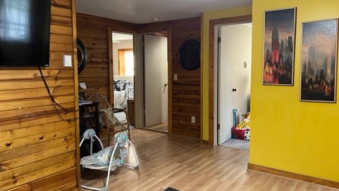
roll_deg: +0.0
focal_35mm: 31
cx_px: 163
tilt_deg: -4.4
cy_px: 92
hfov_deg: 62.6
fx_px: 279
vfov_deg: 37.8
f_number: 1.5
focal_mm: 5.7
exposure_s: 1/60
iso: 400
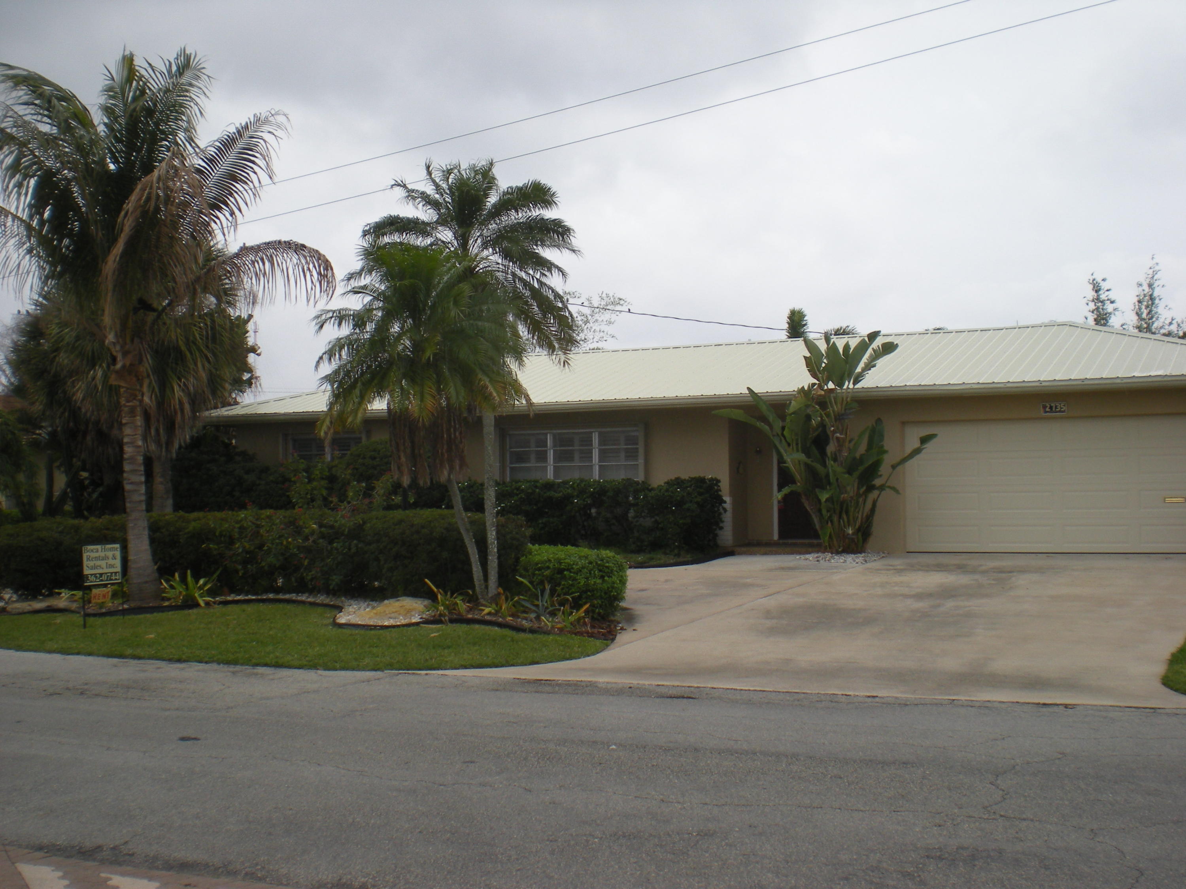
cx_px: 593
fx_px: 1508
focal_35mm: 44
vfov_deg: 32.9
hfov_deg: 42.9
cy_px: 444
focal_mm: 7.4
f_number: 4.9
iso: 64
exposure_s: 1/184
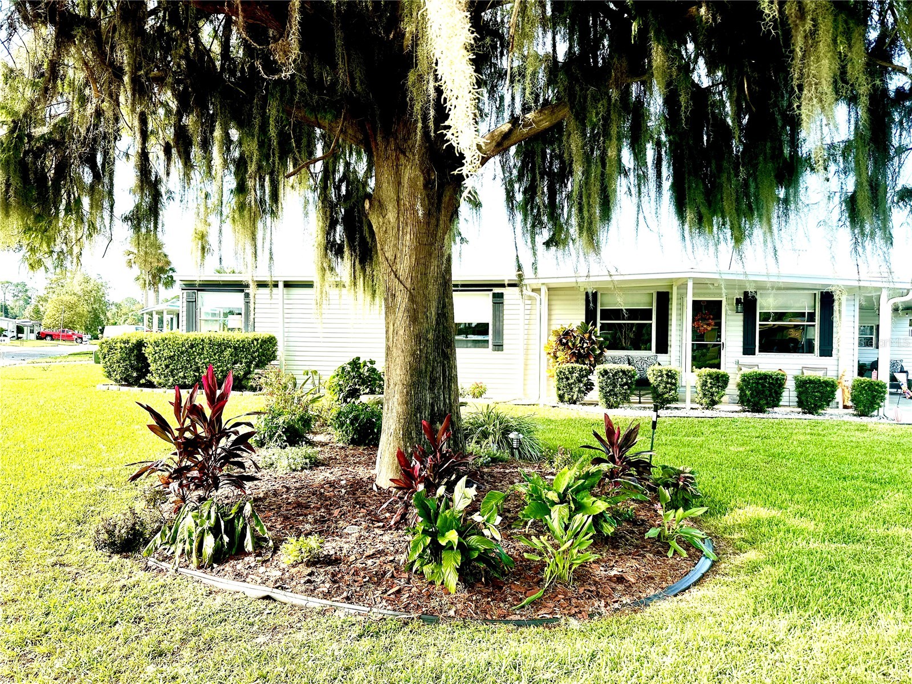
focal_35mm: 24
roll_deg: -1.2
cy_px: 342
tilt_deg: -0.1
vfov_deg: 56.8
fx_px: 632
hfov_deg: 71.6
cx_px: 456
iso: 80
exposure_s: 1/1587
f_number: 1.78
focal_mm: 6.86
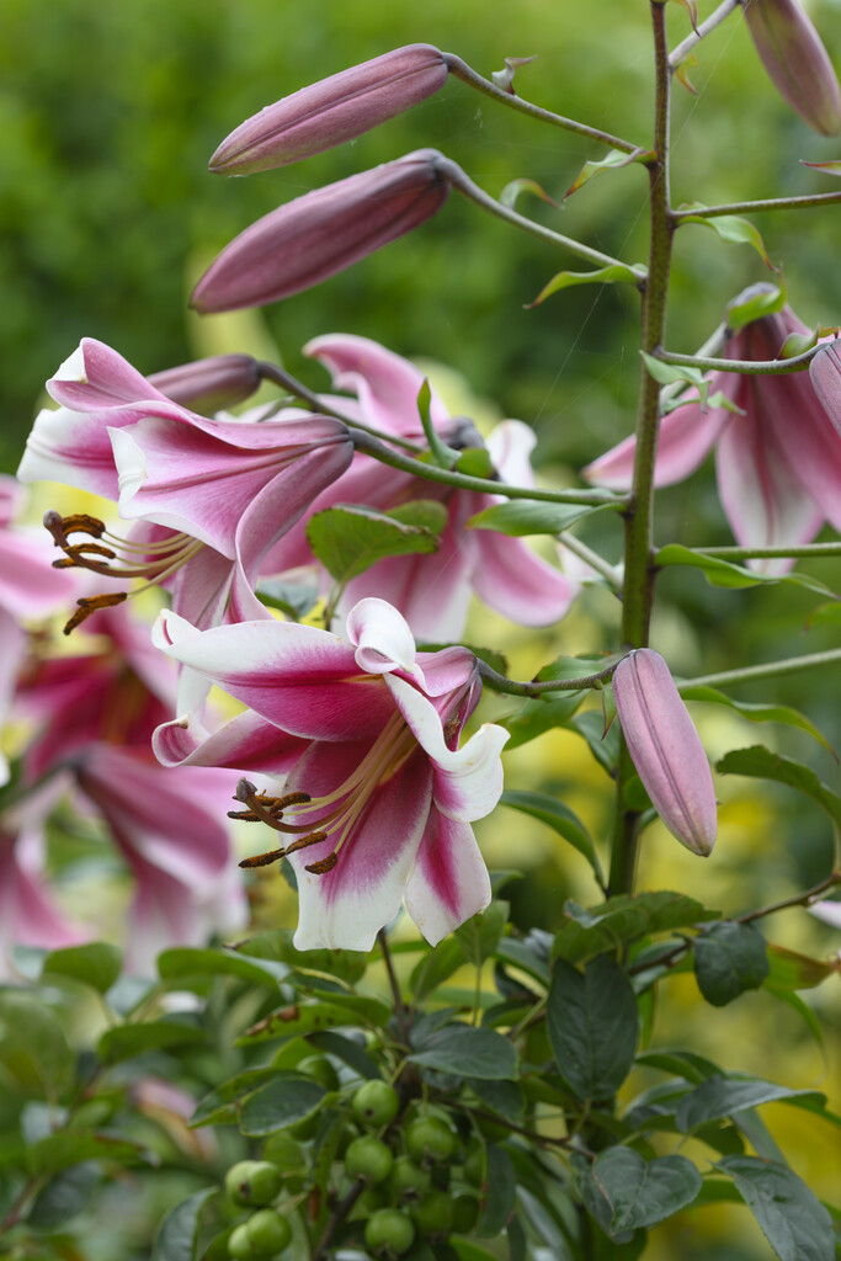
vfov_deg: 10.3
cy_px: 630
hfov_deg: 6.9
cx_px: 420
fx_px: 7005
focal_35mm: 200
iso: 400
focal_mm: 200
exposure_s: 1/250
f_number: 8
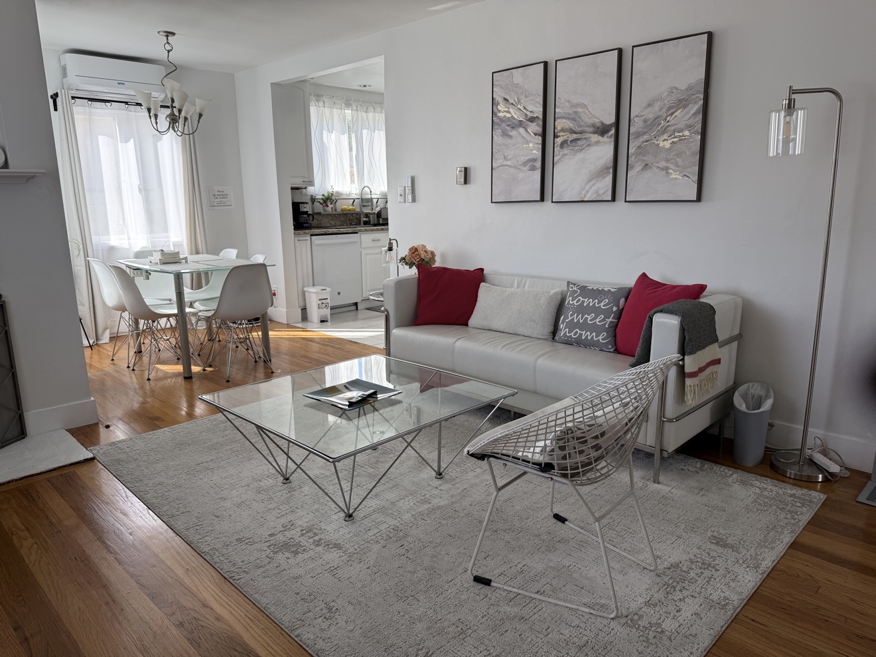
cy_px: 328
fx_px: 607
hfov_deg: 71.6
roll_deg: +1.1
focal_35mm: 24
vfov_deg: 56.8
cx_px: 438
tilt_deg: -10.5
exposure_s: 1/291
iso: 100
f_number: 1.78
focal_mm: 6.76
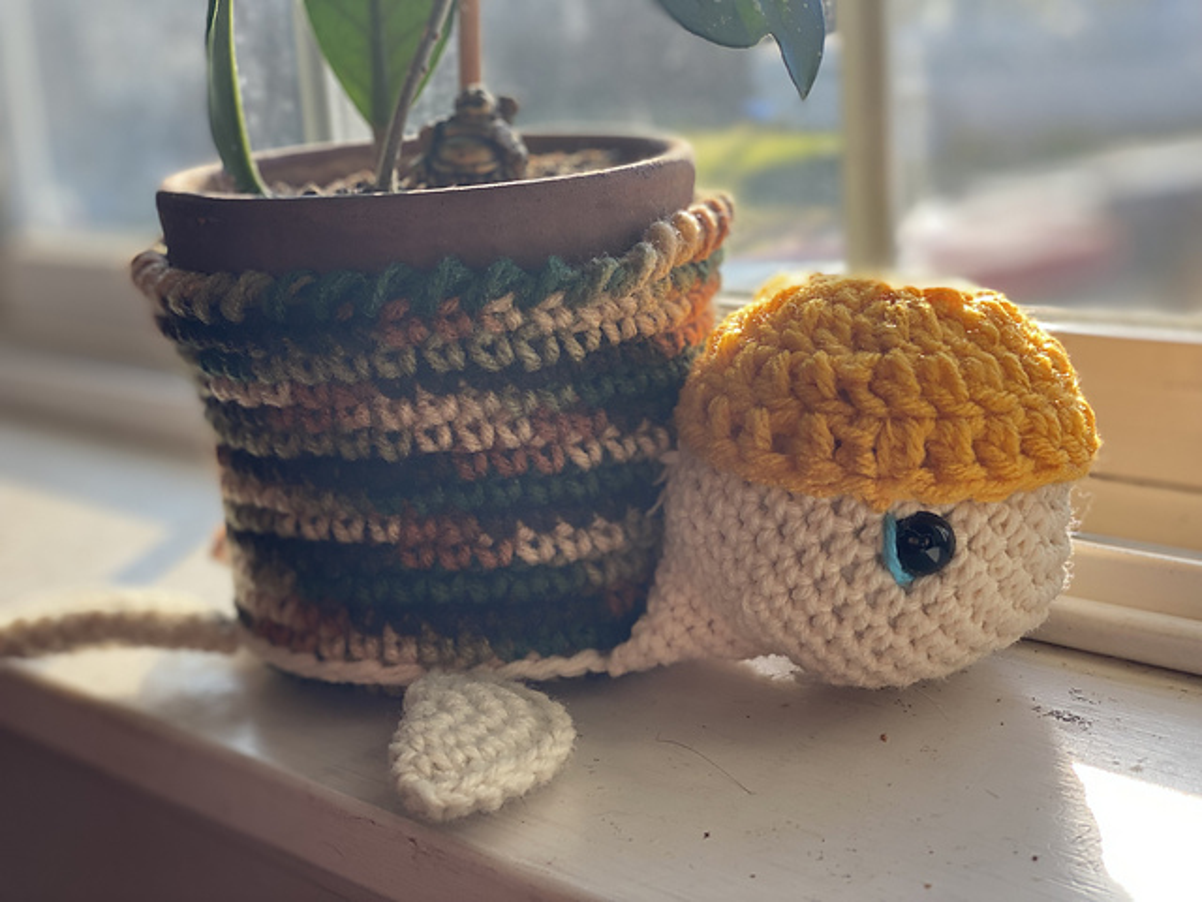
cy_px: 451
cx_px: 601
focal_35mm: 52
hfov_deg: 36.8
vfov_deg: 28.0
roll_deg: +4.7
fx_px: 1806
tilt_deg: -14.5
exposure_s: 1/164
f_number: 2
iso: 20
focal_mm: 6
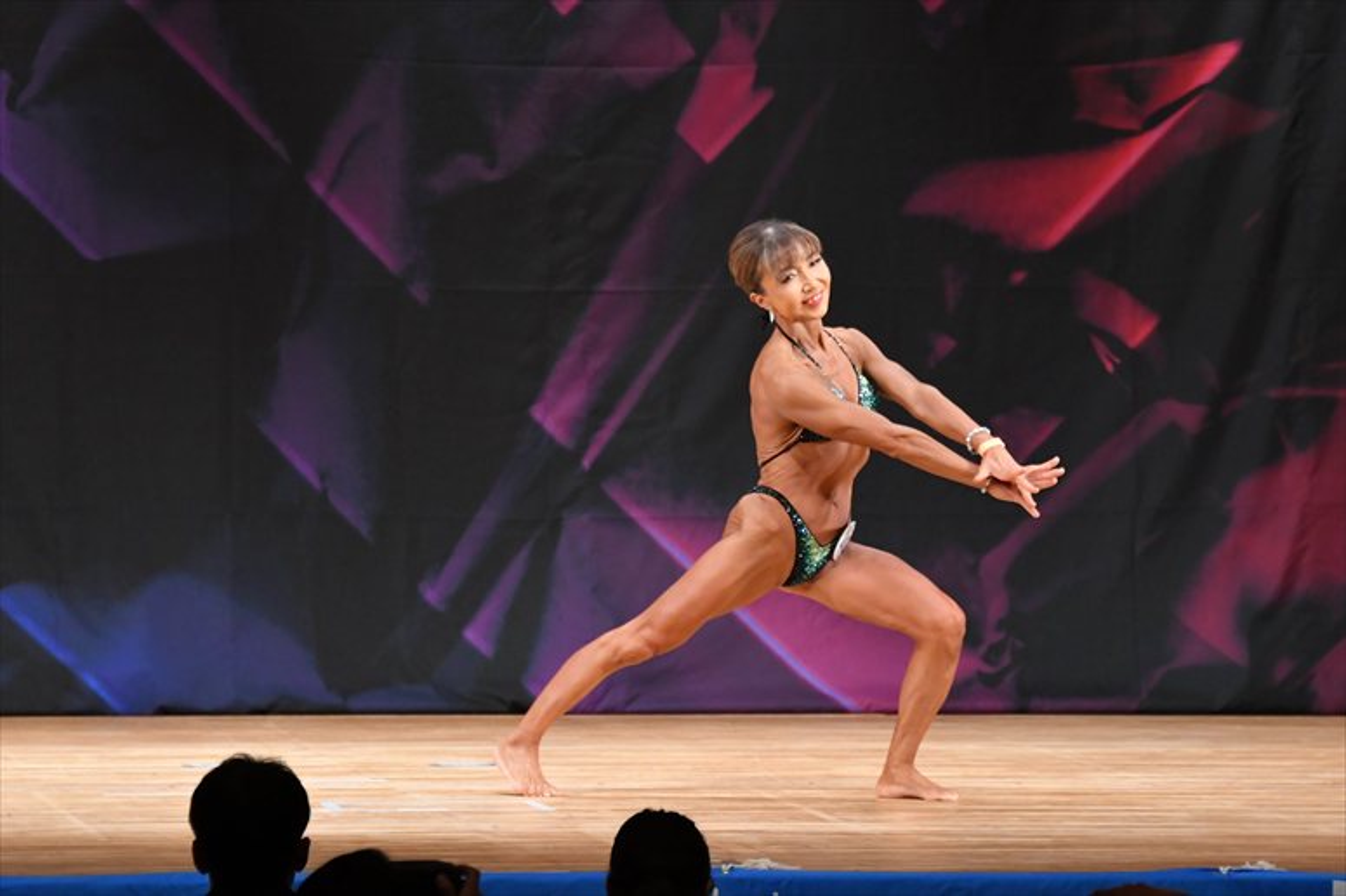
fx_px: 10090
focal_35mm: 270
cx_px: 673
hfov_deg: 7.6
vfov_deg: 5.1
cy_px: 448
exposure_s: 1/400
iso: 3600
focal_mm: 180
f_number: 5.6
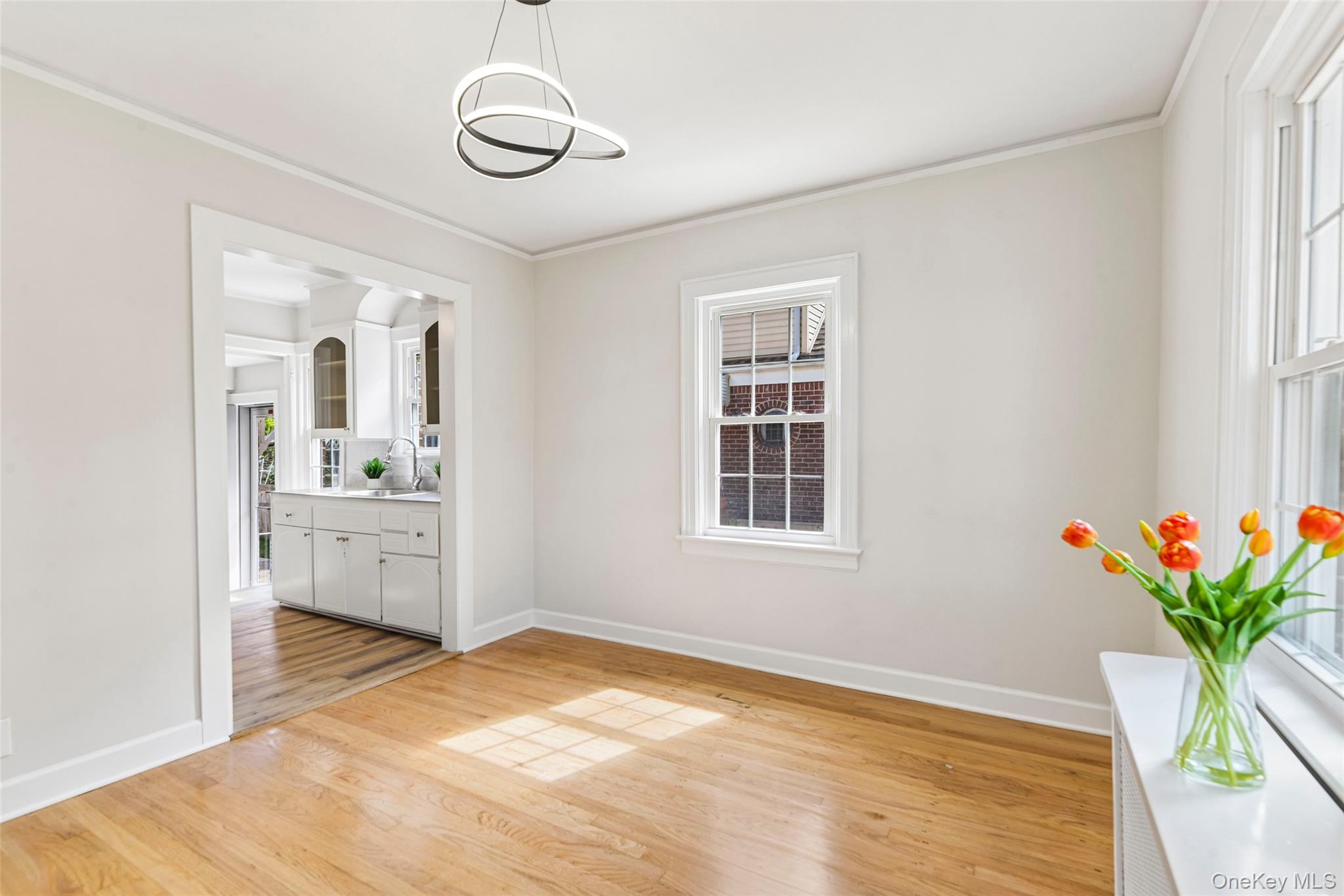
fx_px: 597
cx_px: 672
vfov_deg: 73.7
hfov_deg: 96.7
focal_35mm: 16
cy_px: 448
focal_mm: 16
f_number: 9
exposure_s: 1/30
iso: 160
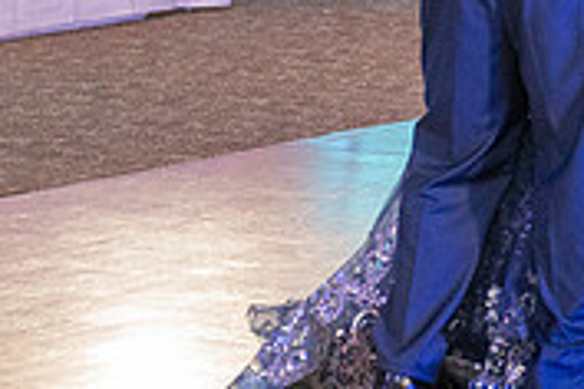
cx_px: 731
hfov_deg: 7.6
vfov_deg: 5.1
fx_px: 4347
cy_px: -206
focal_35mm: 268
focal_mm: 68
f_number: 2.8
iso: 1250
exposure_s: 1/200
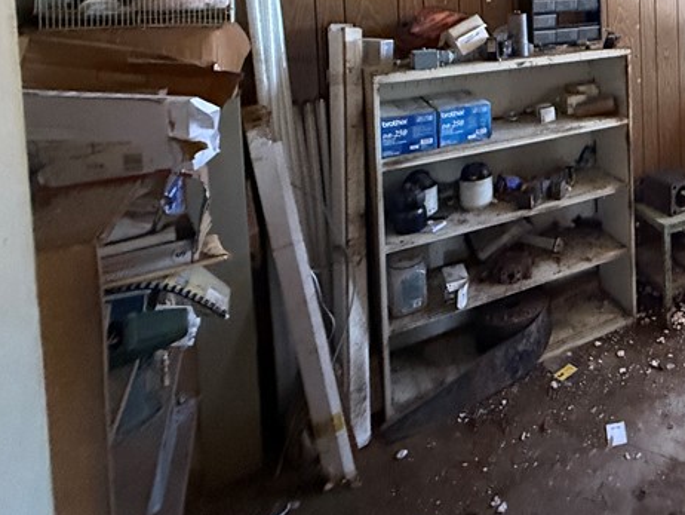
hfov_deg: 46.2
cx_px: 722
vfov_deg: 39.4
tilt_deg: -2.0
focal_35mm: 31
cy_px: -13
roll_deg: +0.9
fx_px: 614
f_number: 2.2
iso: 1000
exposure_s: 1/60
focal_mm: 2.22
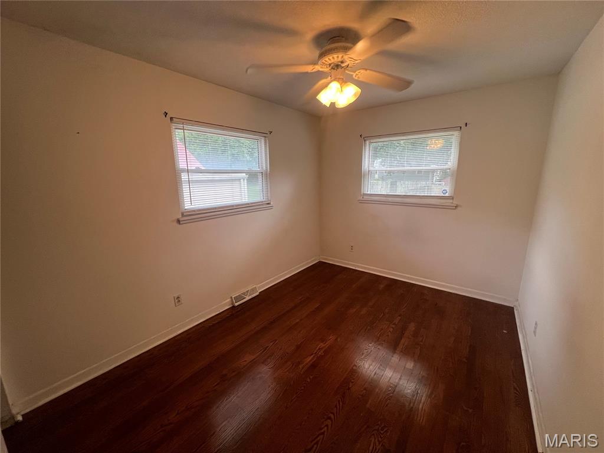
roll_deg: +0.6
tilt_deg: -11.9
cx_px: 302
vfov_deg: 89.9
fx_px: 227
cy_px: 226
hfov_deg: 106.2
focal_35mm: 13
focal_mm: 1.57
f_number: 1.8
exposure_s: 1/120
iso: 125
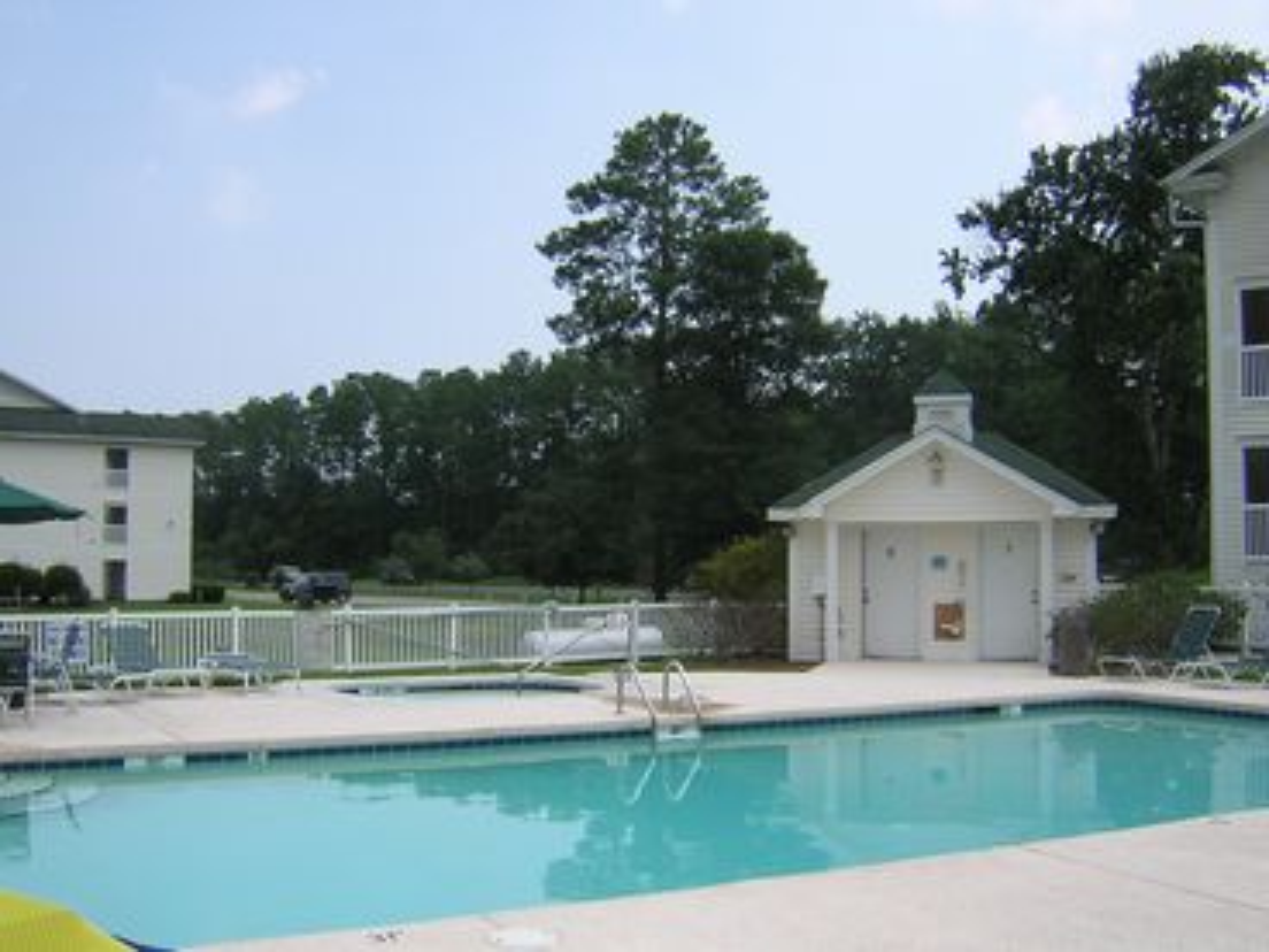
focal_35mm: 36
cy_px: 476
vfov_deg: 39.7
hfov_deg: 51.4
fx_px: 1320
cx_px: 634
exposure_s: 1/381
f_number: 5.2
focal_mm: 4.7
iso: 100
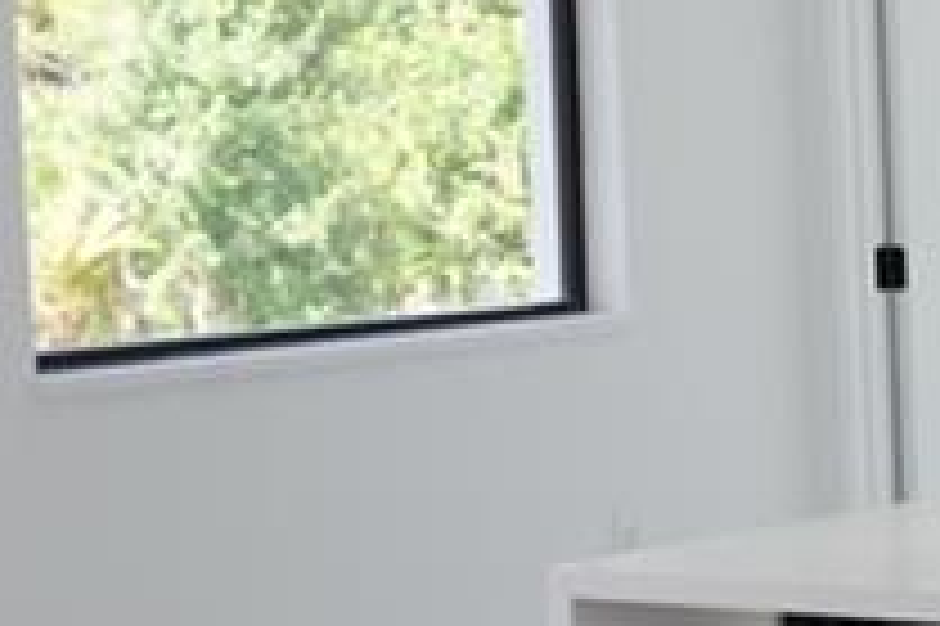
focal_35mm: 152
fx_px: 3966
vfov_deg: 9.0
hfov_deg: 11.8
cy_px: 408
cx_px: 1979
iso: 200
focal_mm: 31
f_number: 5.6
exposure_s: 1/40
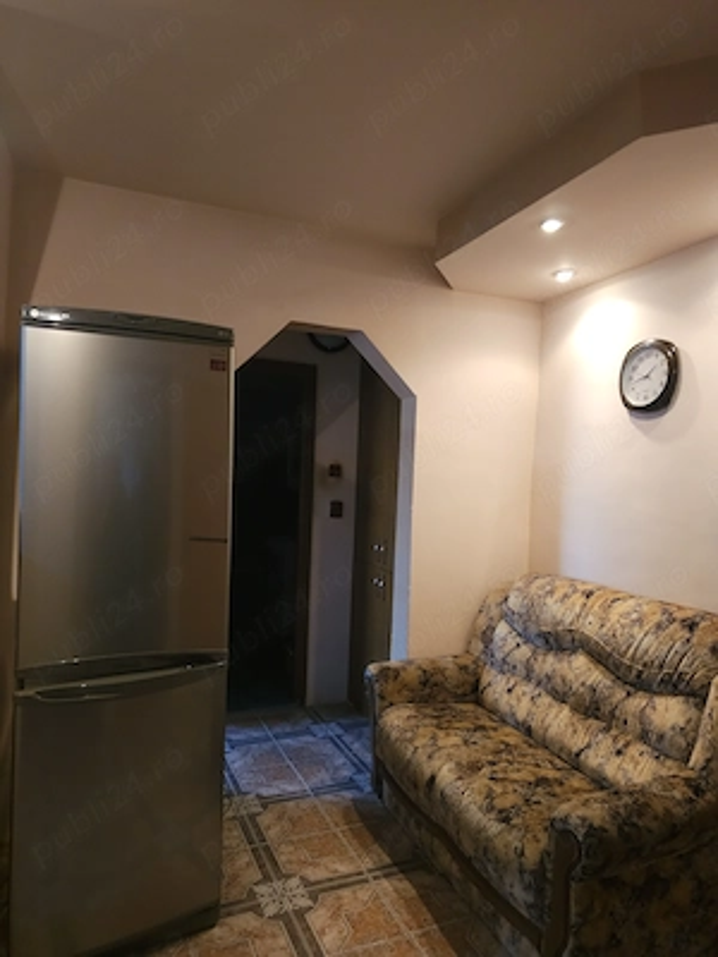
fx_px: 636
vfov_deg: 73.9
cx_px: 359
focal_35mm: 23
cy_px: 478
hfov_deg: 58.9
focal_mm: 6.3
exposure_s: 1/25
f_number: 1.7
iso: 400
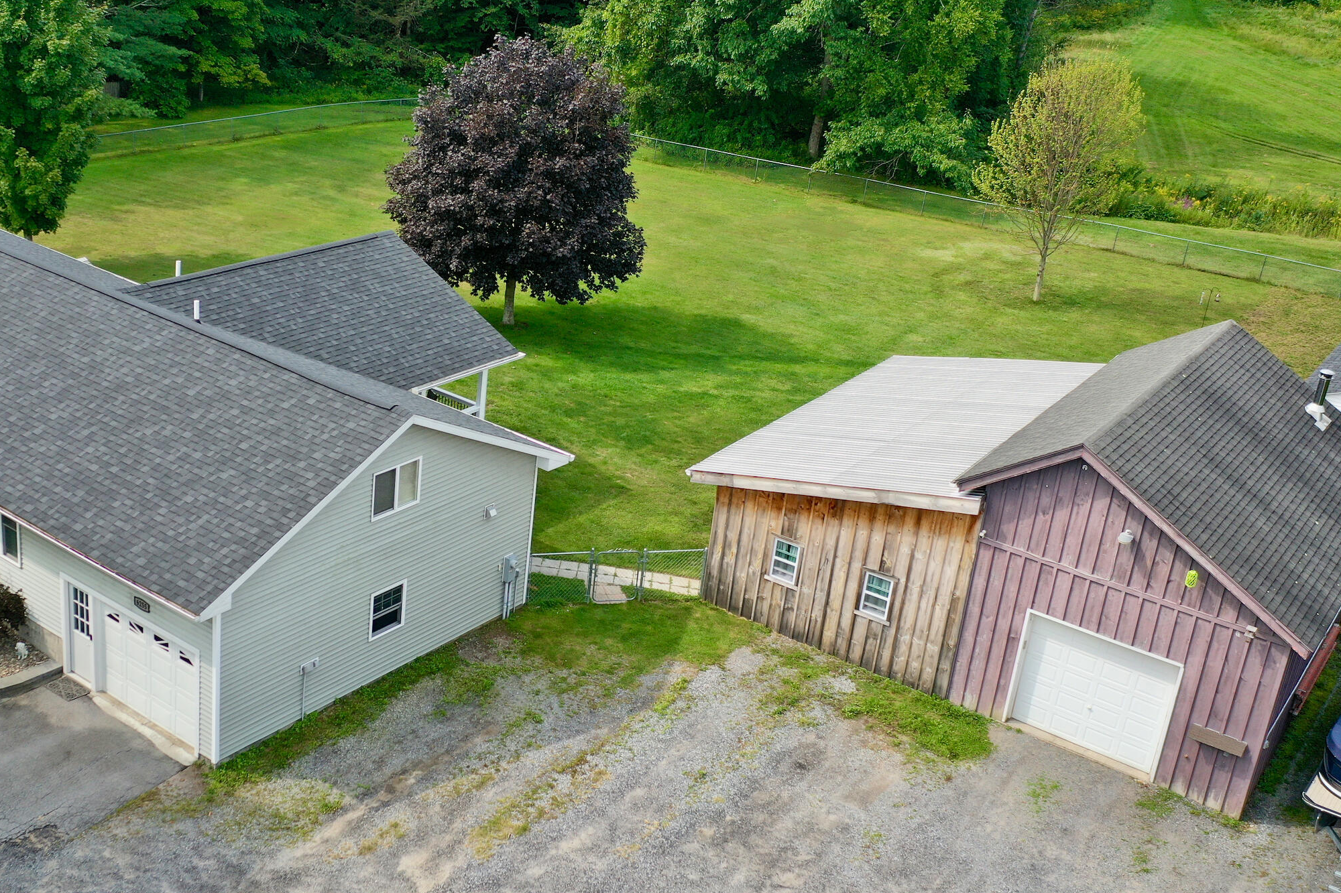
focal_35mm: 42
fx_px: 1564
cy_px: 452
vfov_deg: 31.9
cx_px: 537
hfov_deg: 46.1
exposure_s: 1/50
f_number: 3.2
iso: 100
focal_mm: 10.26
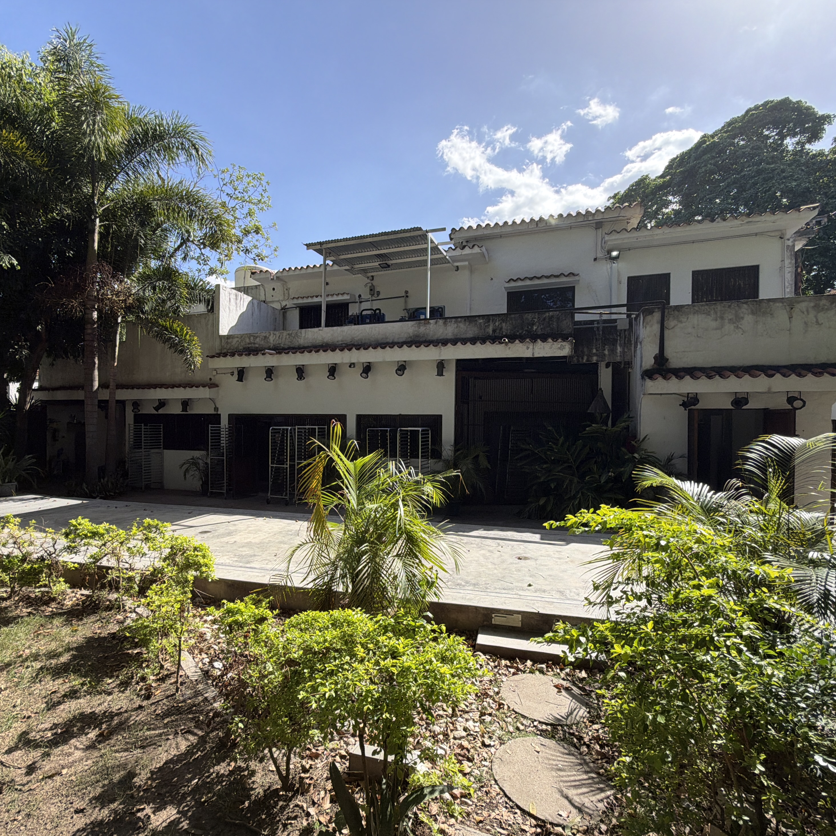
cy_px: 429
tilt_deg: -1.0
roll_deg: +0.7
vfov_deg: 84.0
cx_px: 383
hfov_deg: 83.8
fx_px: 464
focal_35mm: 17
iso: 40
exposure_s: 1/770
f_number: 2.2
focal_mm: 2.22
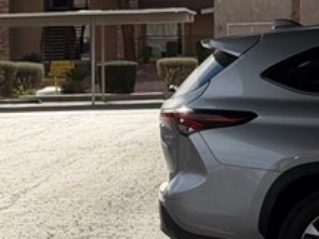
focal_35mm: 229
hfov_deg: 8.6
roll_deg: +2.2
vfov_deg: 6.5
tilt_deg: -5.6
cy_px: 186
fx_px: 2109
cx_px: -67
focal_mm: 6.76
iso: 64
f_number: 1.78
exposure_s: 1/7874
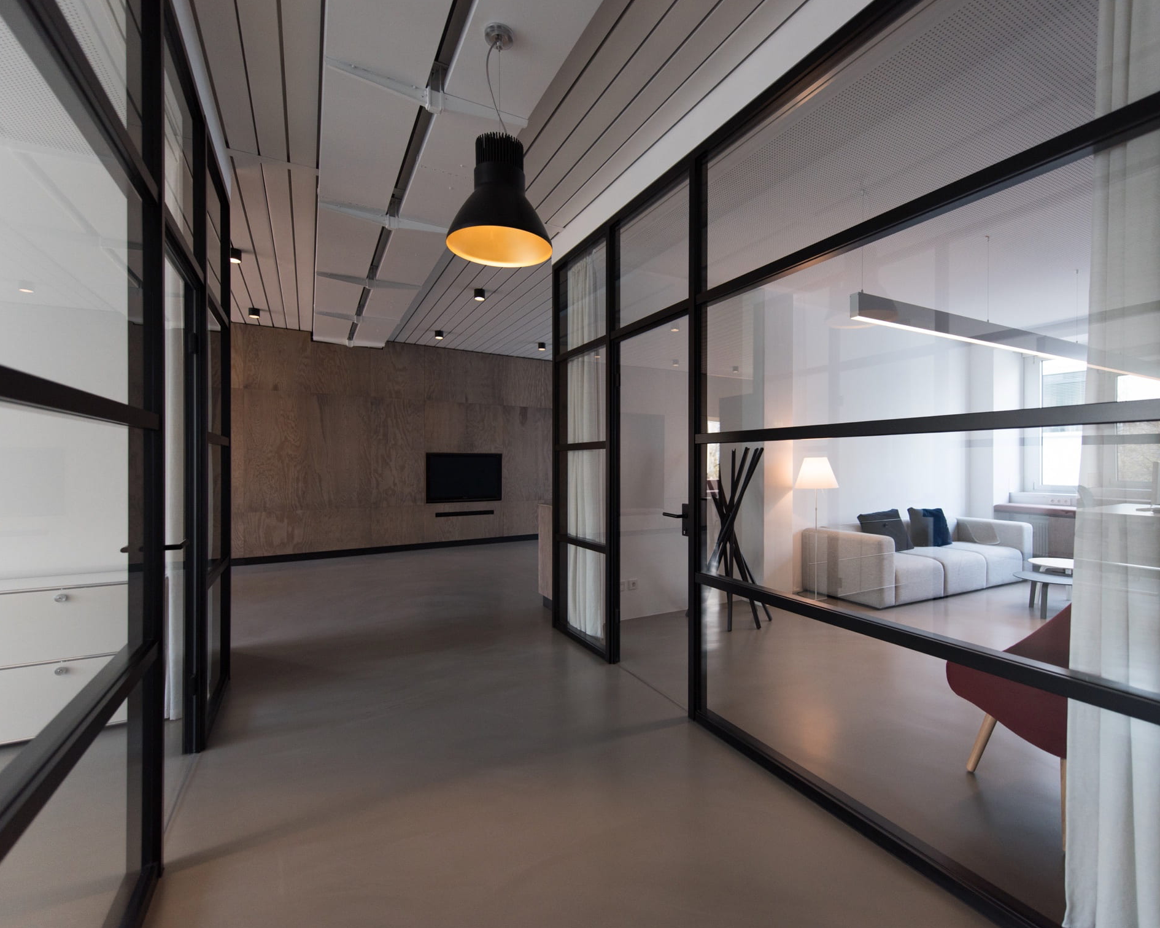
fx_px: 549
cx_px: 640
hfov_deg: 92.8
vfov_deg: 80.4
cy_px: 463
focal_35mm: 16
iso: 500
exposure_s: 1/320
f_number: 2.8
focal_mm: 14
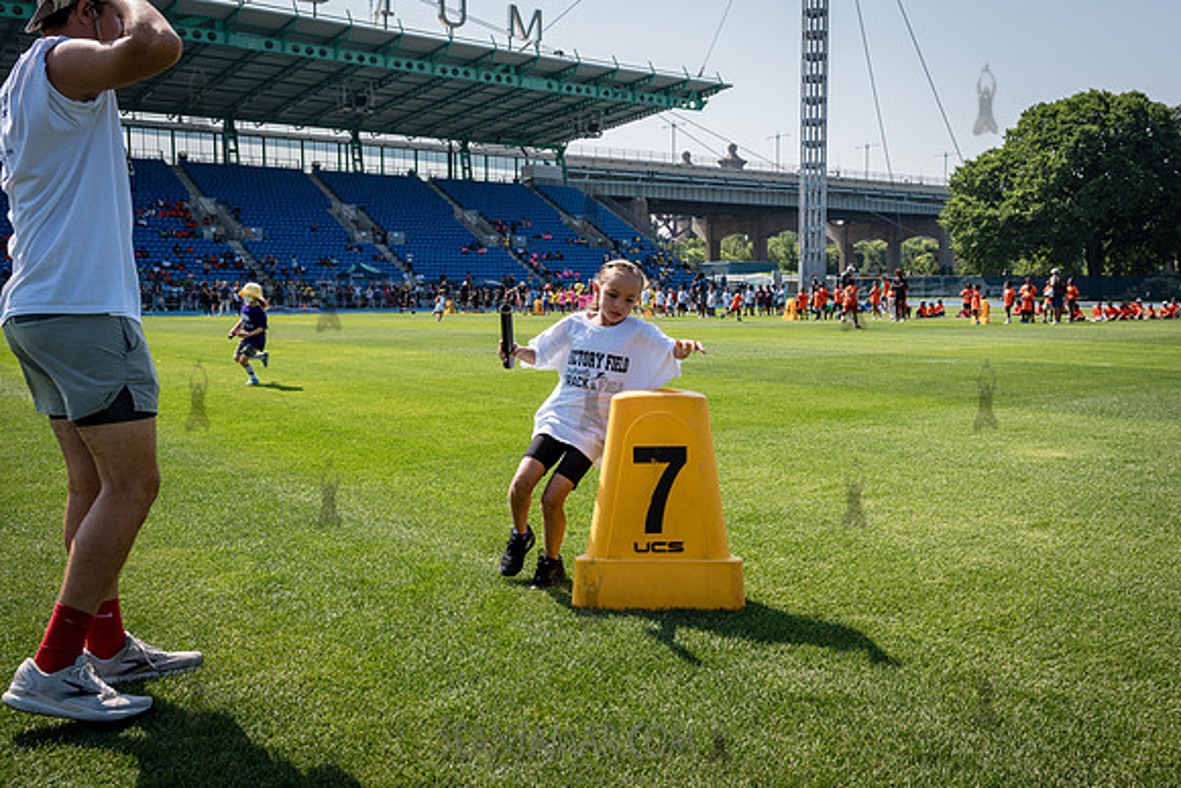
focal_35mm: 35
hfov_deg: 54.7
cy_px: 397
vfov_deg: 38.1
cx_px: 631
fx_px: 1141
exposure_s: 1/1000
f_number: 5.6
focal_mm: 31
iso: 400
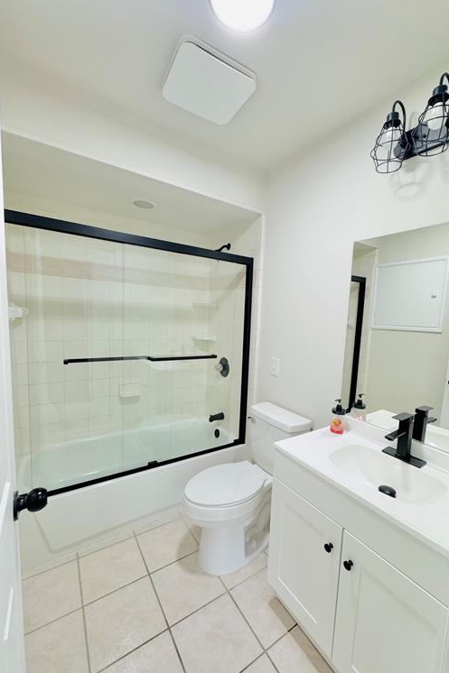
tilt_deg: -6.4
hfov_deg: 77.1
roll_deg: -1.9
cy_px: 343
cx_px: 248
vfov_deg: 100.4
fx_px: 281
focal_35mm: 15
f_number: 2.2
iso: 250
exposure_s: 1/120
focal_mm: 2.22
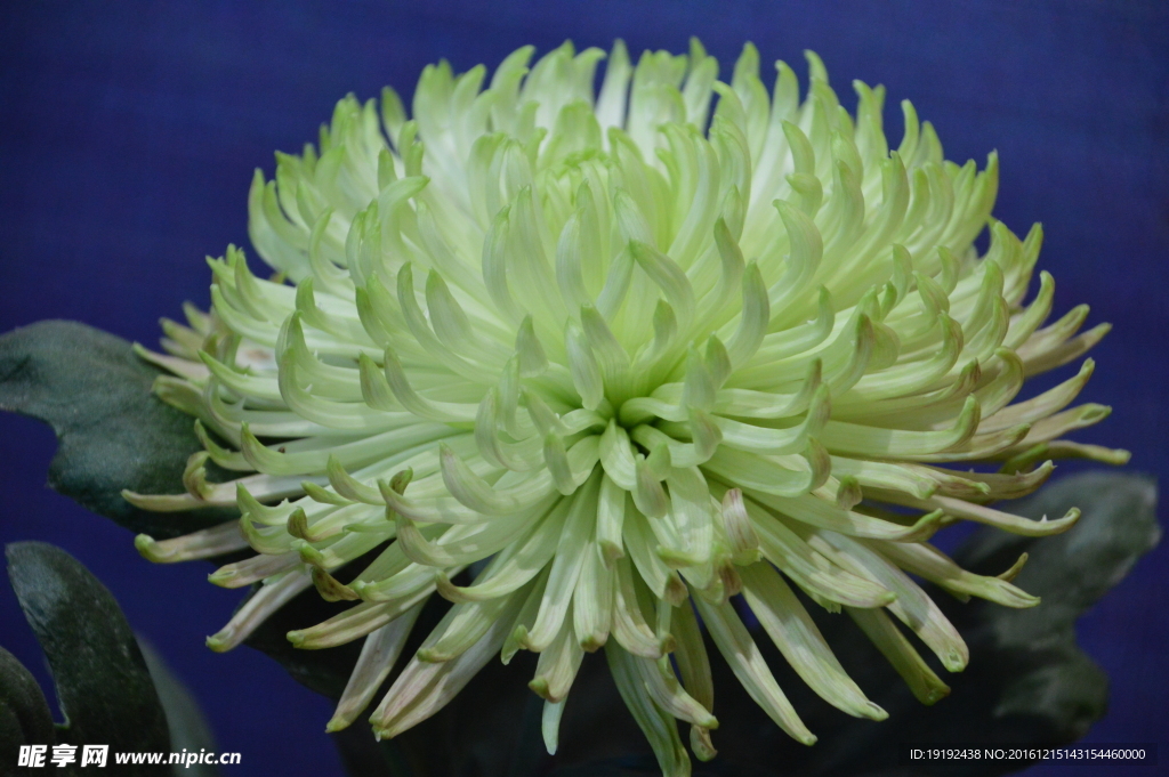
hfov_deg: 9.5
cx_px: 584
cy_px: 388
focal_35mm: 218
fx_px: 7057
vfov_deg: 6.3
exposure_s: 1/50
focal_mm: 145
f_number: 6
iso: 1800
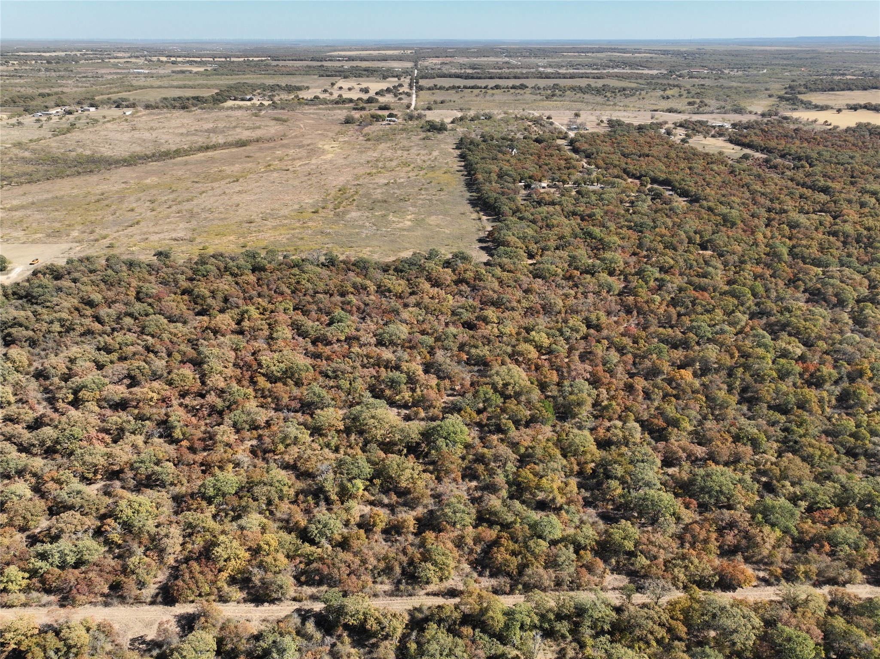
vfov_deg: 56.8
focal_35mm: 24
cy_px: 330
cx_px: 440
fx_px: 610
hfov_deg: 71.6
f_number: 2.8
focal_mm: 12.29
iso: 160
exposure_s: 1/1600
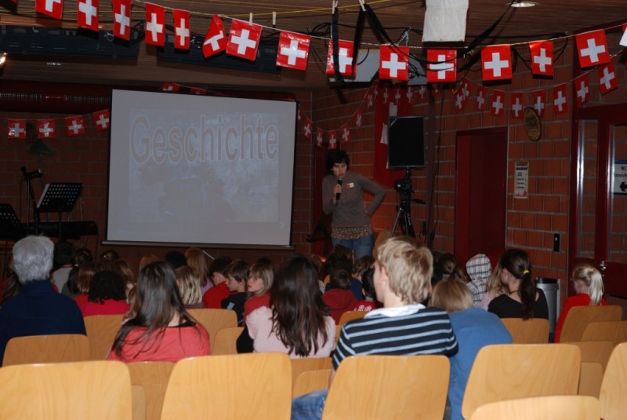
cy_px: 210
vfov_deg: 20.7
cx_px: 314
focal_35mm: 66
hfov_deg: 30.5
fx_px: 1151
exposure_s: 1/60
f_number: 4.5
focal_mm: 44
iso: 280
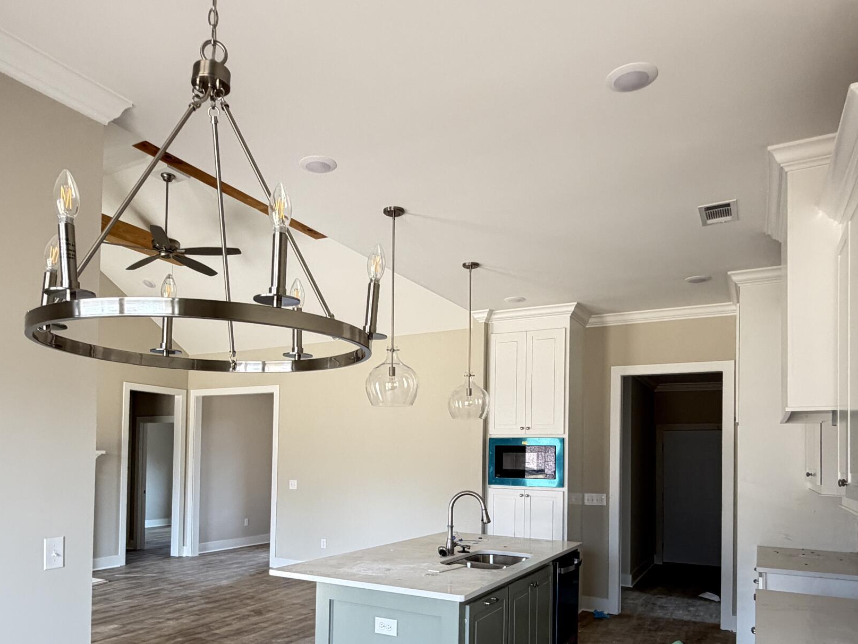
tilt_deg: +1.1
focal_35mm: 26
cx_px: 383
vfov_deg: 51.8
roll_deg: -1.1
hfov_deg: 67.1
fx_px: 645
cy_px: 445
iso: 320
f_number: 2.2
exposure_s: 1/121
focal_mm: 2.22
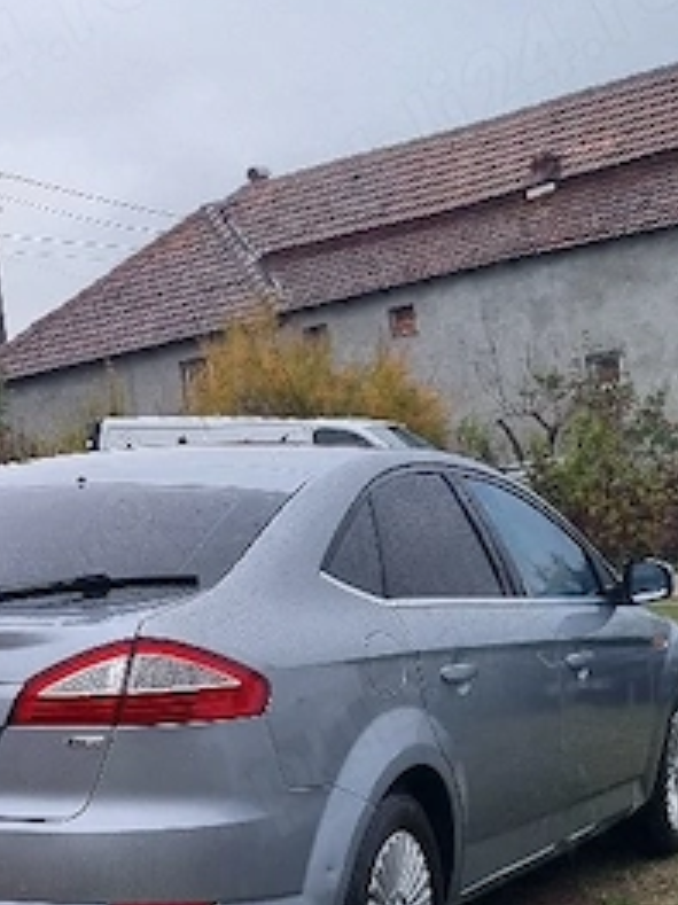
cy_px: 730
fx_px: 2065
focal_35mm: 79
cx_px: 69
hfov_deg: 18.3
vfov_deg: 24.3
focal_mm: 5.4
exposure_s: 1/400
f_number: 1.8
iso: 50
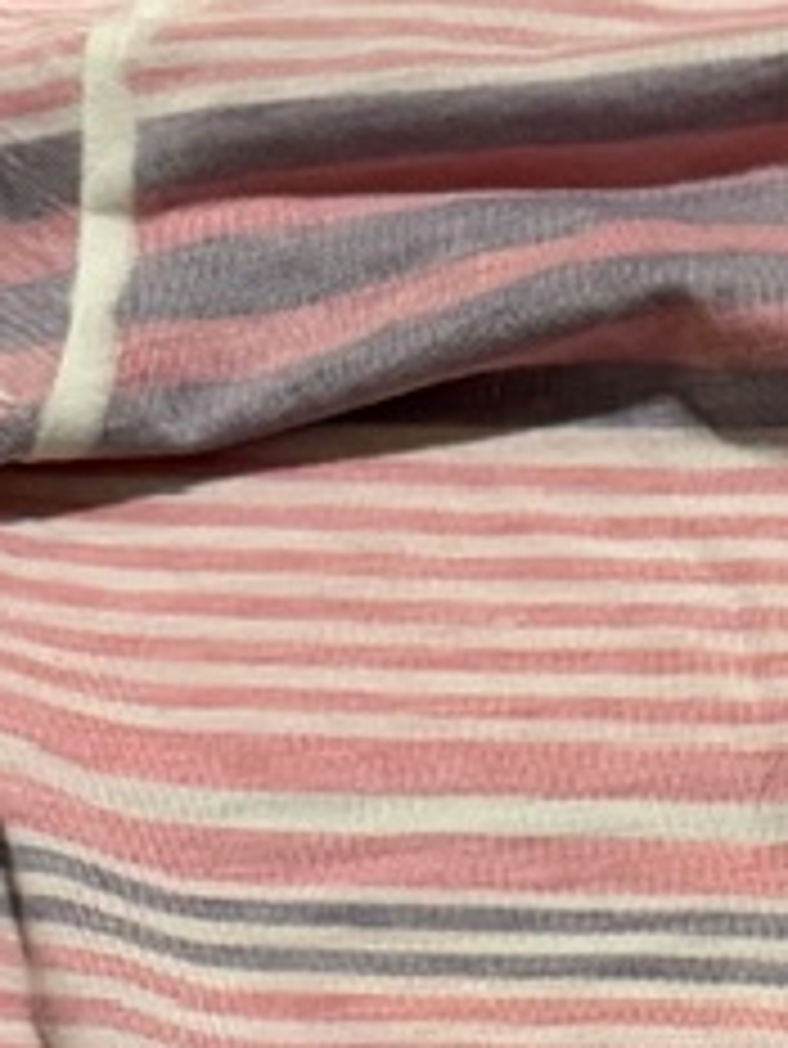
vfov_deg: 14.0
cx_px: 1400
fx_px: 4003
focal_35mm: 132
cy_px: 1579
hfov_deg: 10.6
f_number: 1.78
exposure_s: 1/50
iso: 640
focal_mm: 6.76
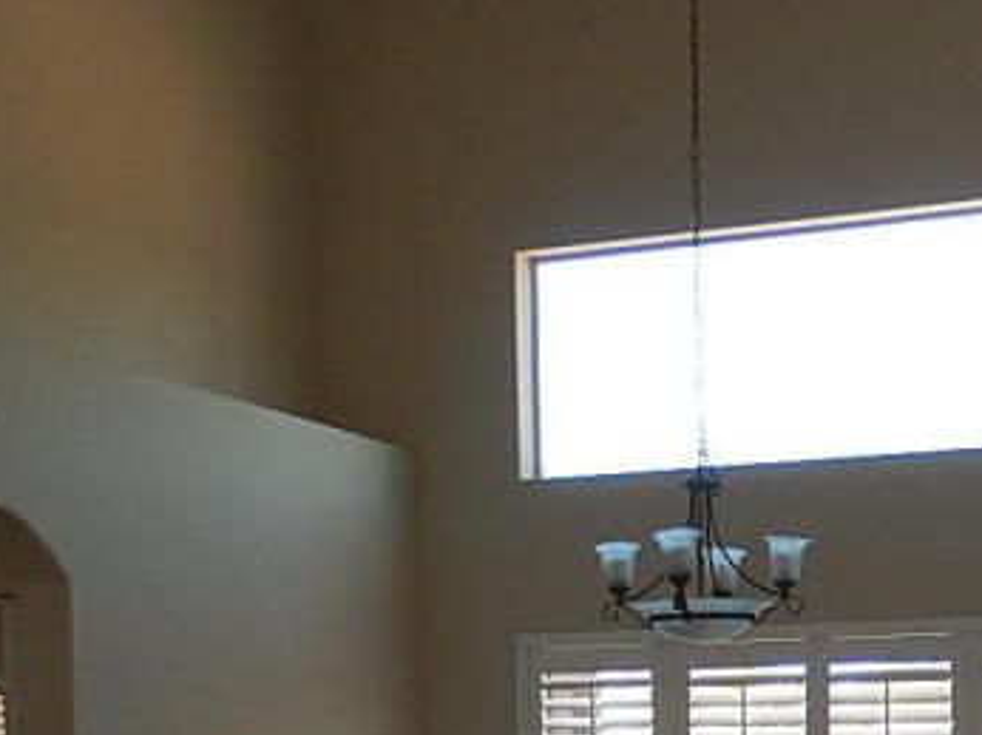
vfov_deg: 18.8
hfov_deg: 26.3
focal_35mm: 74
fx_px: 2098
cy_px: 883
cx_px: 619
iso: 125
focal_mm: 4.5
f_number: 3.4
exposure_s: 1/100
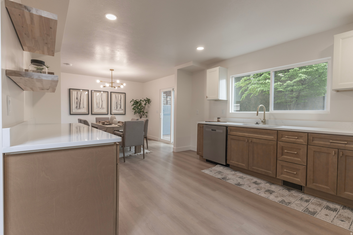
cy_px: 118
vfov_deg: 70.4
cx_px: 176
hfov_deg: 93.3
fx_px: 167
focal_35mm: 17
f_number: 5.6
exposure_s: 1/50
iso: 250
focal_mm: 17
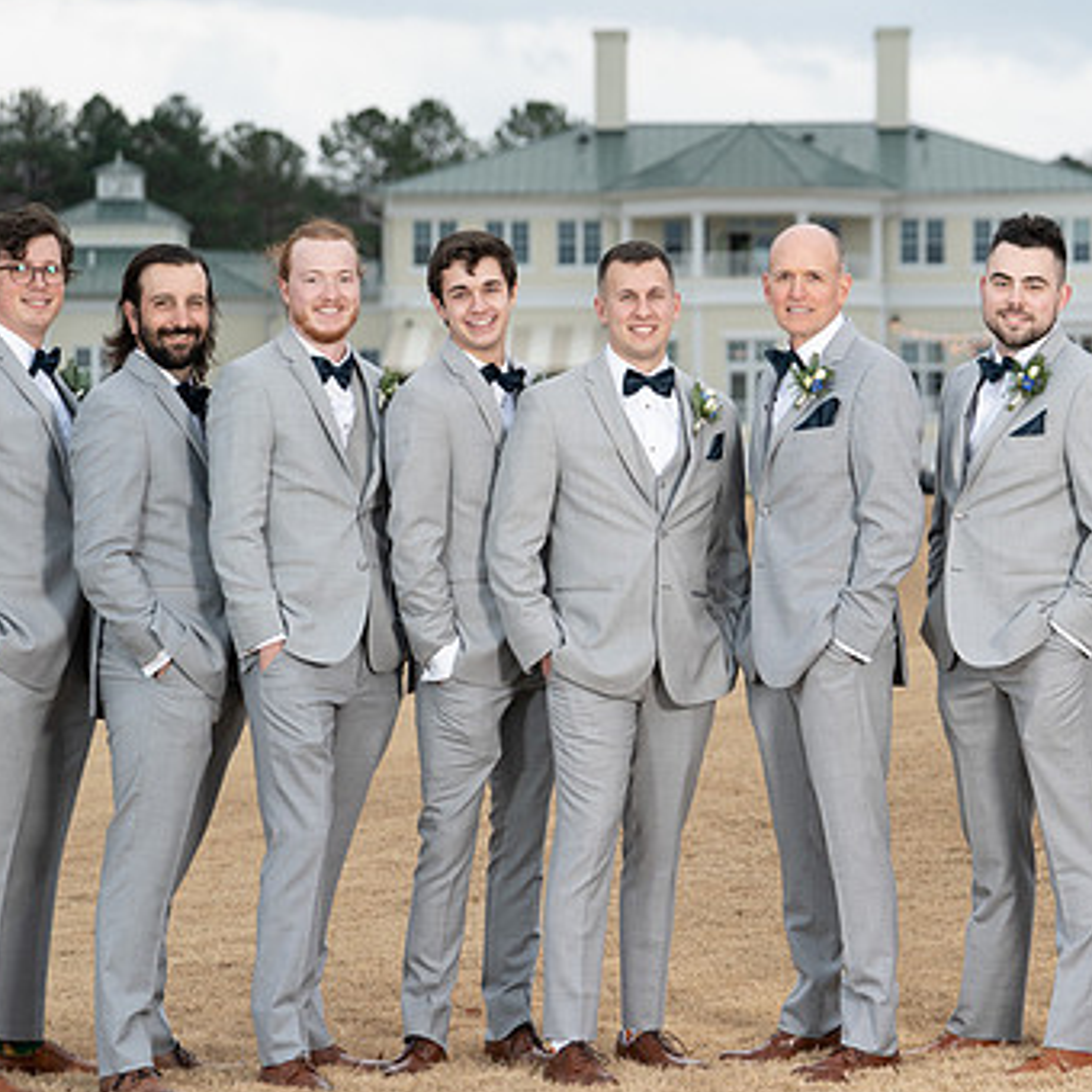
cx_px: 708
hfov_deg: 9.7
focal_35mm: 180
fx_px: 6424
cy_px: 541
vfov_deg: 9.7
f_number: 5
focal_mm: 117
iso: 320
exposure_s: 1/250
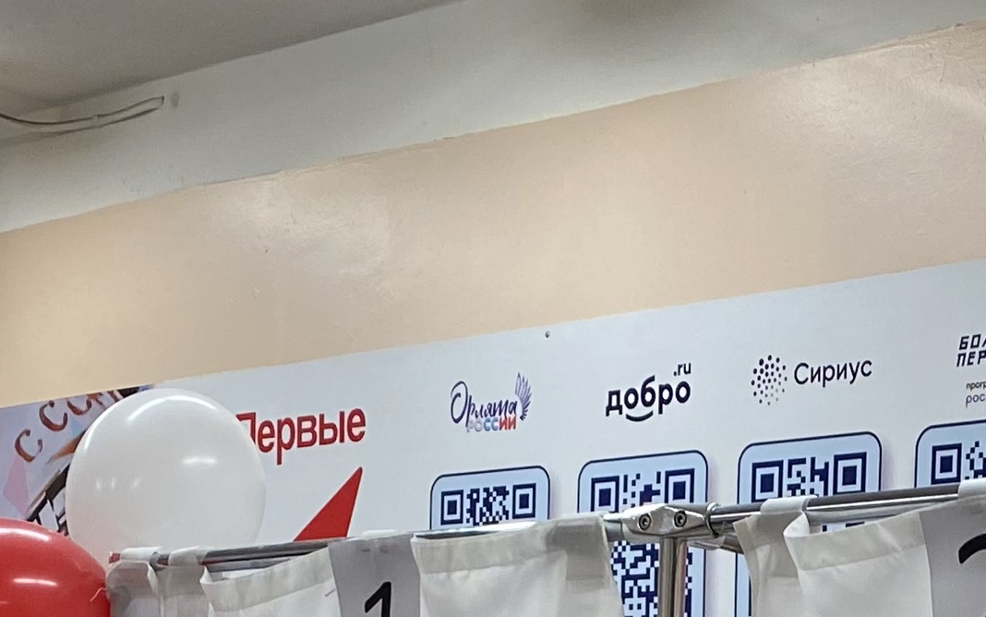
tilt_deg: -5.1
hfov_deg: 19.3
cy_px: 1164
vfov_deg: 11.5
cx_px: 1052
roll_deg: -2.0
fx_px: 2795
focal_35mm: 104
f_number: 1.8
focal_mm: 4.25
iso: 100
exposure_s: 1/100
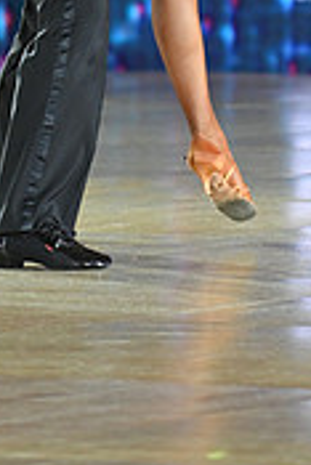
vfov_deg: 4.1
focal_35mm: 497
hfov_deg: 2.8
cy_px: -236
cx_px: 134
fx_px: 6427
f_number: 4
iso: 2000
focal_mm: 150
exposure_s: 1/250
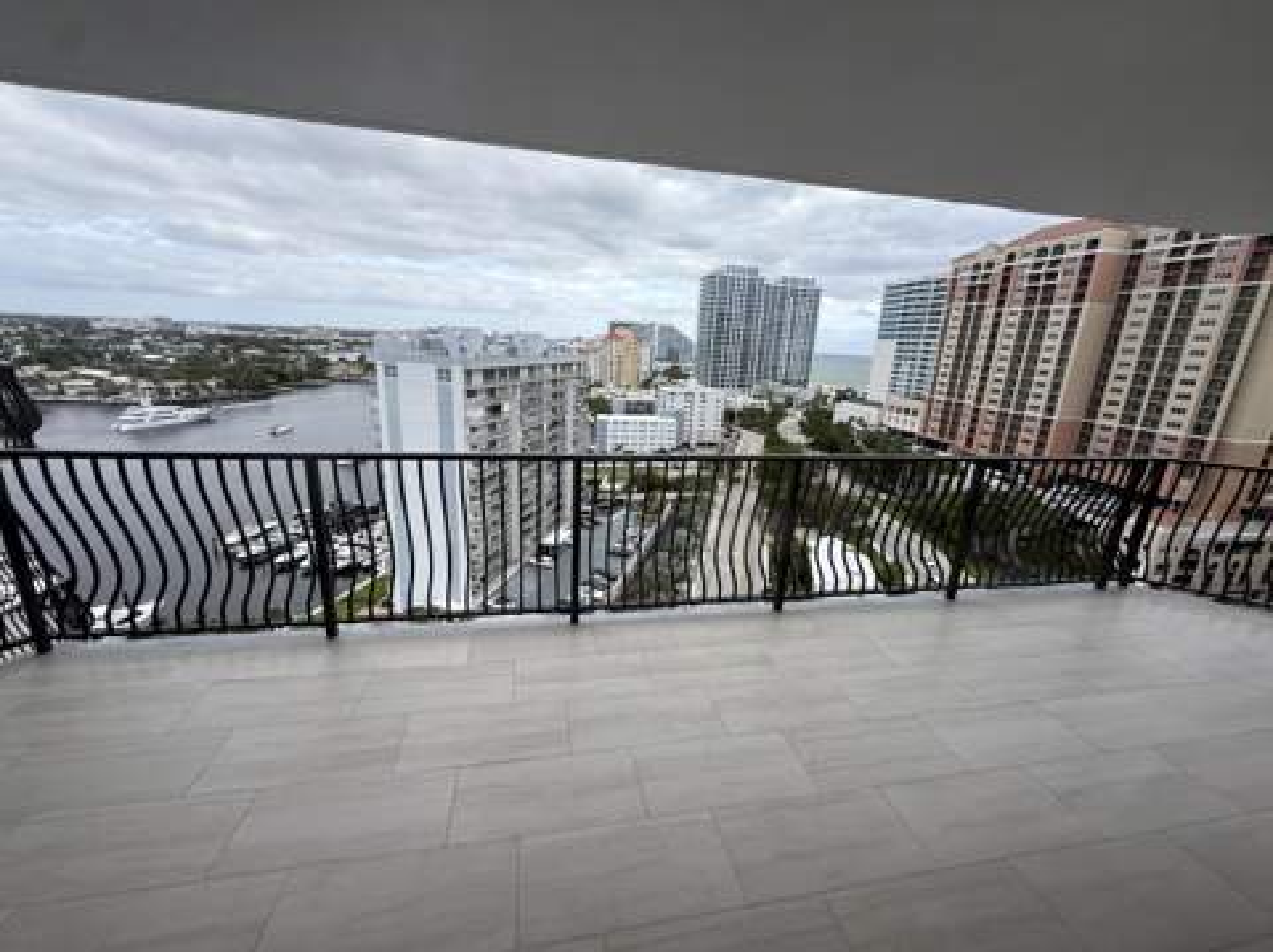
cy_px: 476
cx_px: 636
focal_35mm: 14
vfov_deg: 85.6
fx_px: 514
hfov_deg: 102.1
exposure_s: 1/370
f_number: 2.2
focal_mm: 2.22
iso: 50
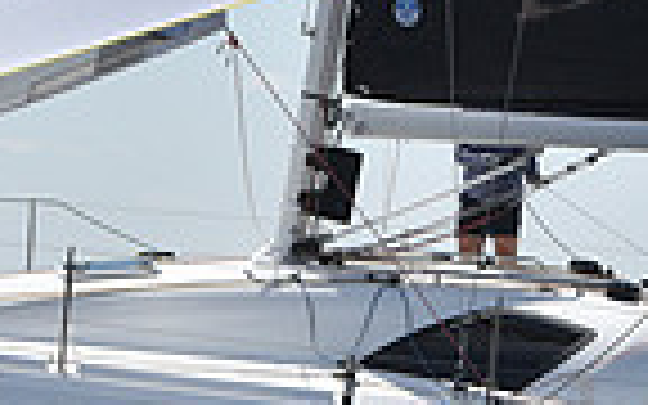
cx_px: 279
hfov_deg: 7.3
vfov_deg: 4.6
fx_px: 5086
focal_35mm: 288
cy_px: 200
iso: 320
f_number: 10
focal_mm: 70
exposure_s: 1/1250
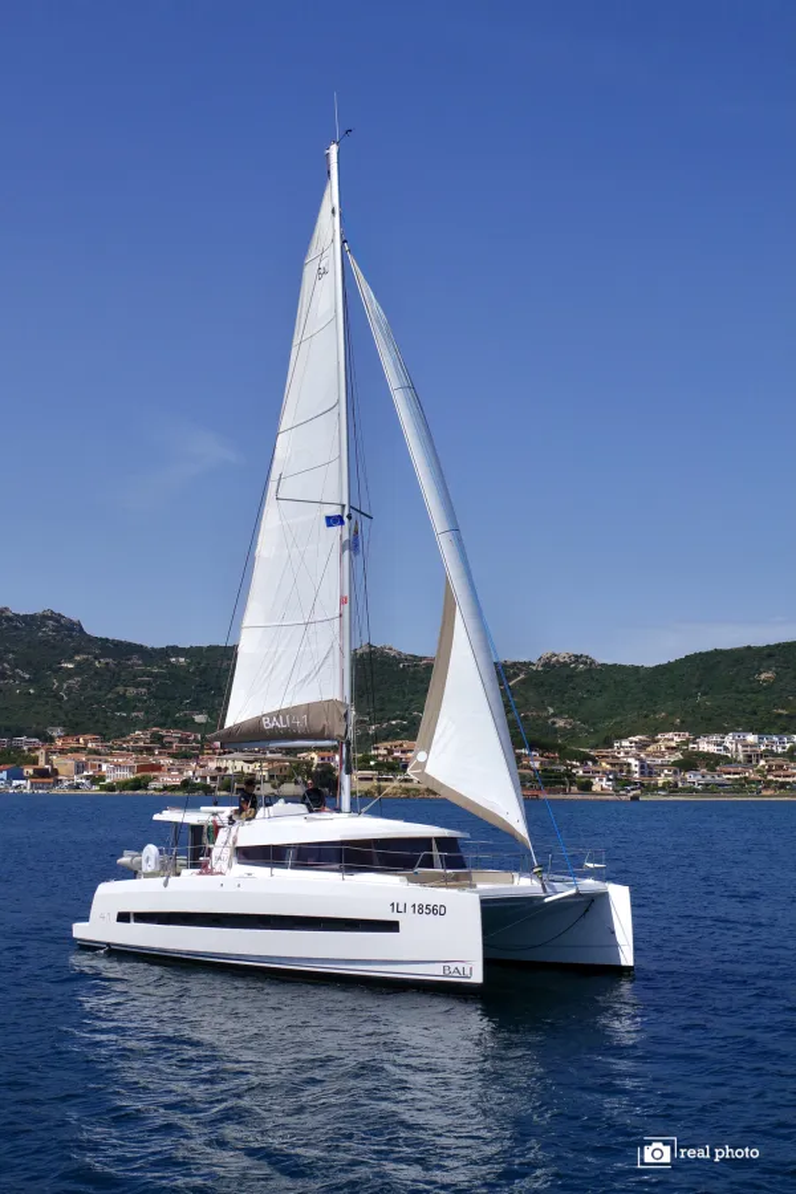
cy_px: 597
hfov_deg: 35.5
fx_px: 1244
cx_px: 398
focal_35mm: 38
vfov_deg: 51.3
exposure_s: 1/800
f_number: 13
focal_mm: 25
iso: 200
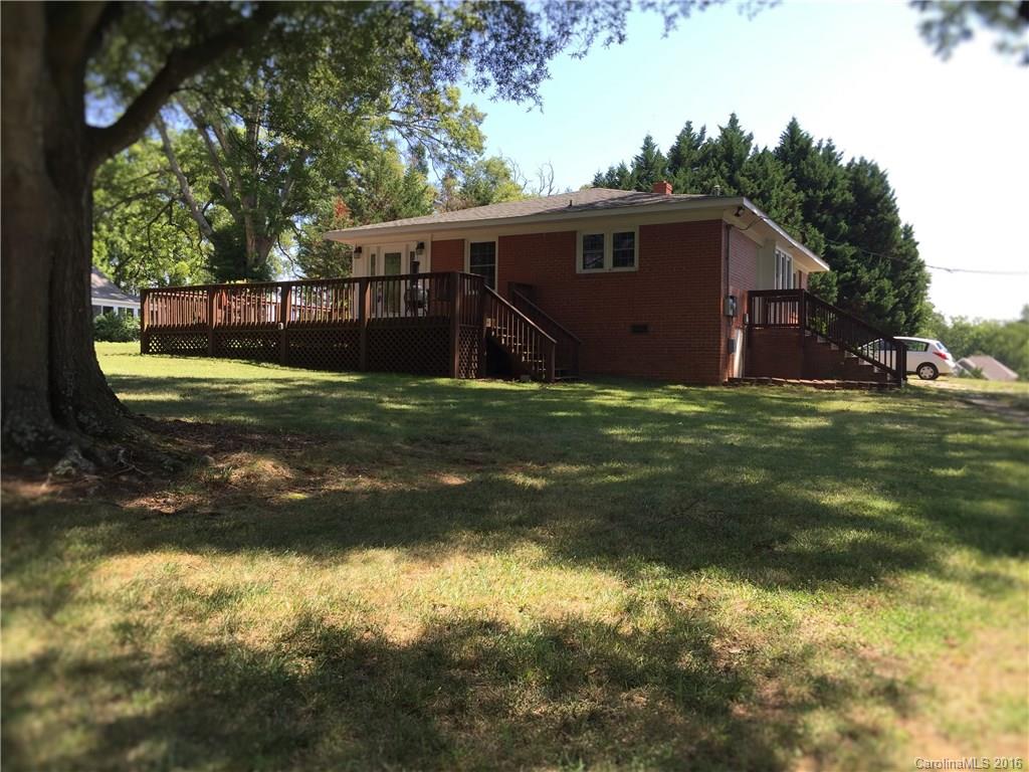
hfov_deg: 61.7
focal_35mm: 29
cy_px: 386
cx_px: 514
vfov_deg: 48.2
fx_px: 862
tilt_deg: +0.2
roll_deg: -1.8
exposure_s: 1/549
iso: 32
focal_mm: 4.15
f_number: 2.2
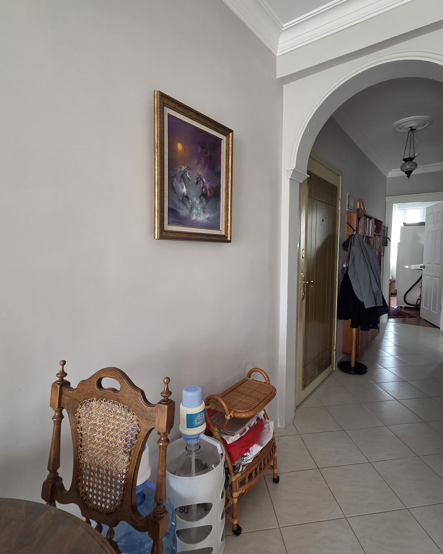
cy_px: 277
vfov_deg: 89.6
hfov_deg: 76.8
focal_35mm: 17
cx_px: 241
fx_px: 279
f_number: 2.2
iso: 160
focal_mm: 2.2
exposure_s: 1/50
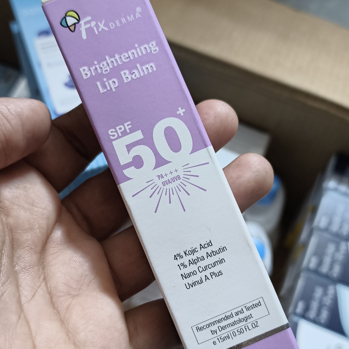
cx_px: 175
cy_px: 200
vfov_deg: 33.3
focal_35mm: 51
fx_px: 582
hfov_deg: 33.4
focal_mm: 5.56
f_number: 1.87
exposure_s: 1/50
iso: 884
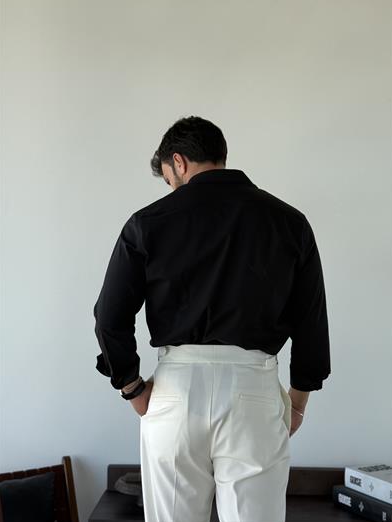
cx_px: 198
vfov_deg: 38.9
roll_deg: -0.5
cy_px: 258
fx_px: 739
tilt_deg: +1.6
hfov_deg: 29.7
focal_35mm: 49
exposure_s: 1/400
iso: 64
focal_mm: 6.76
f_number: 1.78
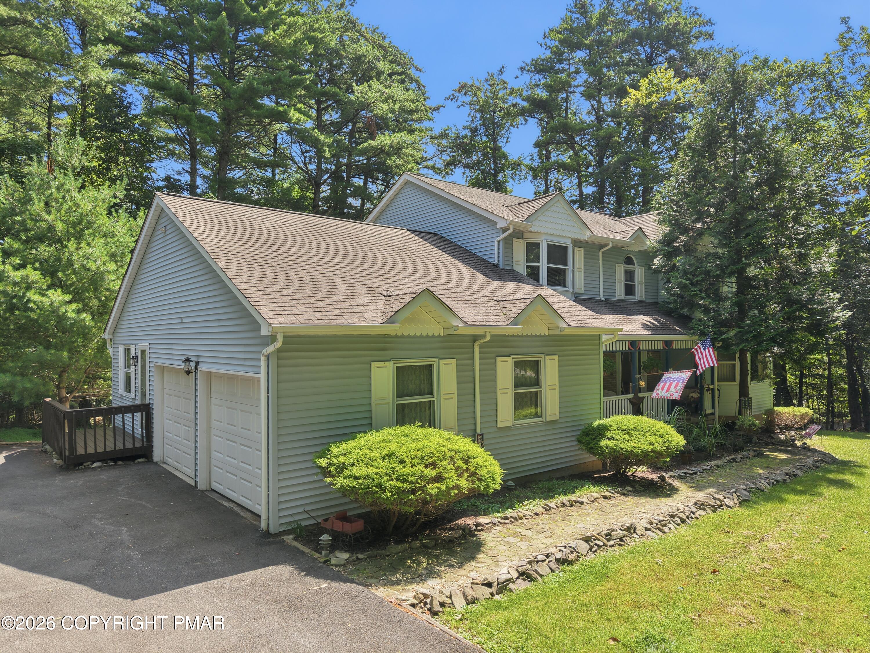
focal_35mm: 24
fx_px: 603
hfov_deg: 71.6
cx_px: 435
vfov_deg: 56.8
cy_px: 326
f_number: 1.8
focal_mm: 8.7
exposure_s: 1/1500
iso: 400
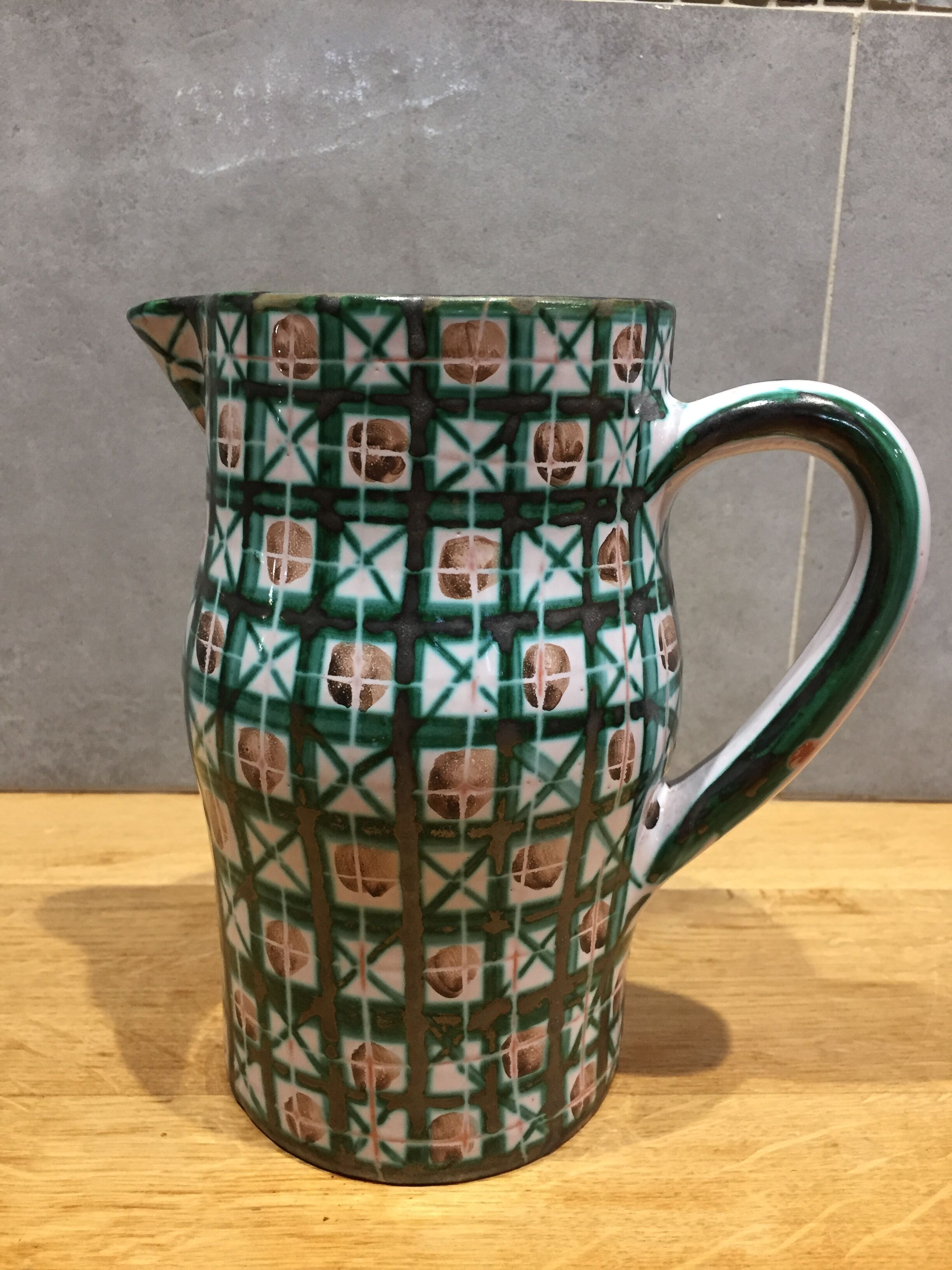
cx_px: 476
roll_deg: -1.4
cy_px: 635
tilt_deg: -14.7
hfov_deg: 48.2
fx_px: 1063
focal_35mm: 29
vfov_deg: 61.7
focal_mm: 4.15
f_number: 2.2
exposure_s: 1/33
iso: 200
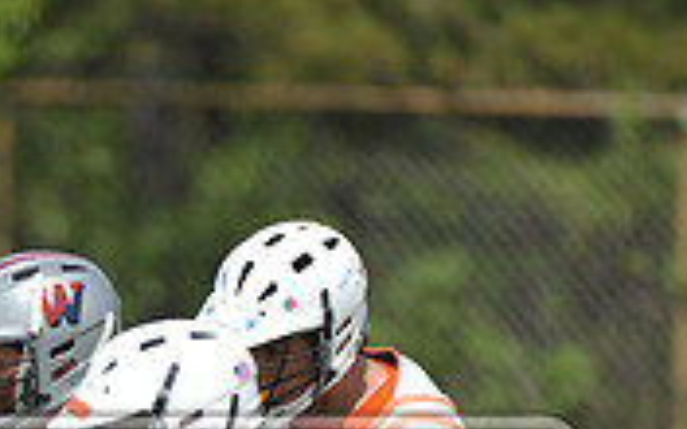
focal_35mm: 1107
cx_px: 31
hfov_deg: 1.9
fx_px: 20726
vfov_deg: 1.2
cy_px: 597
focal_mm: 330
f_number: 4
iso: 640
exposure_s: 1/5000
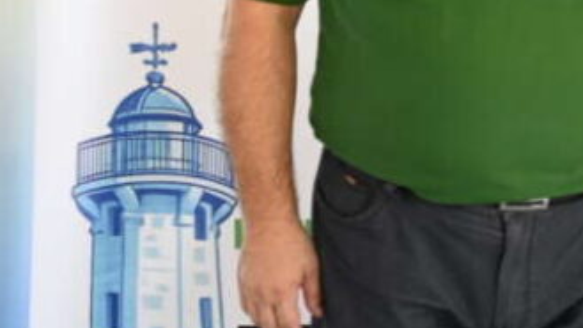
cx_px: 893
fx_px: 1741
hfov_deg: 17.1
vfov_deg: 10.5
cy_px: -118
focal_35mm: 113
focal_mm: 34.5
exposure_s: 1/80
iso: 400
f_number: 5
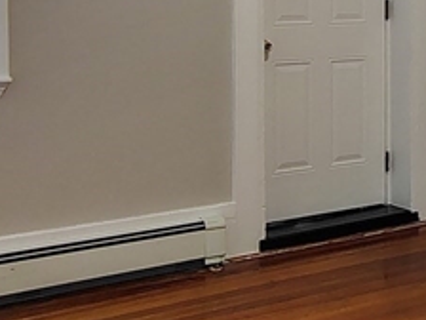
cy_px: -10
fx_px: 898
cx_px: 455
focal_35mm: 73
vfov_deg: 19.5
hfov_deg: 25.0
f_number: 2.2
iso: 401
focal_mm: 2.13
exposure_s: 1/30
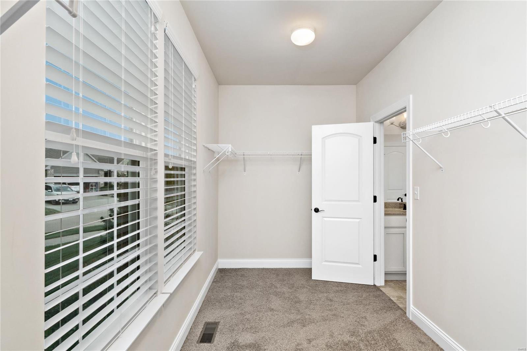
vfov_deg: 67.4
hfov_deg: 90.0
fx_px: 263
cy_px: 176
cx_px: 264
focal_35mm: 18
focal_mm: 9
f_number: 8
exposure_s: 1/10
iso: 400
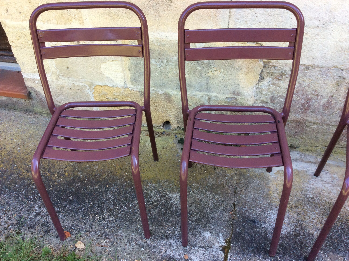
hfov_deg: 56.9
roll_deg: +3.4
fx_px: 322
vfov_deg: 44.1
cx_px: 174
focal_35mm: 32
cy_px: 130
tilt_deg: -41.7
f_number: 2.4
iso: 50
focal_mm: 3.3
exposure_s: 1/100
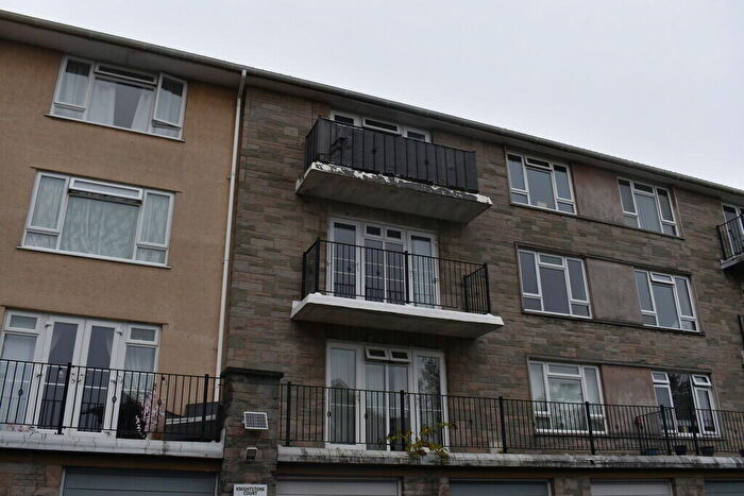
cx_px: 372
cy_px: 248
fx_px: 651
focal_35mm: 32
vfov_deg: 41.7
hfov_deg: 59.5
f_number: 7.1
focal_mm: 21
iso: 200
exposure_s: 1/250
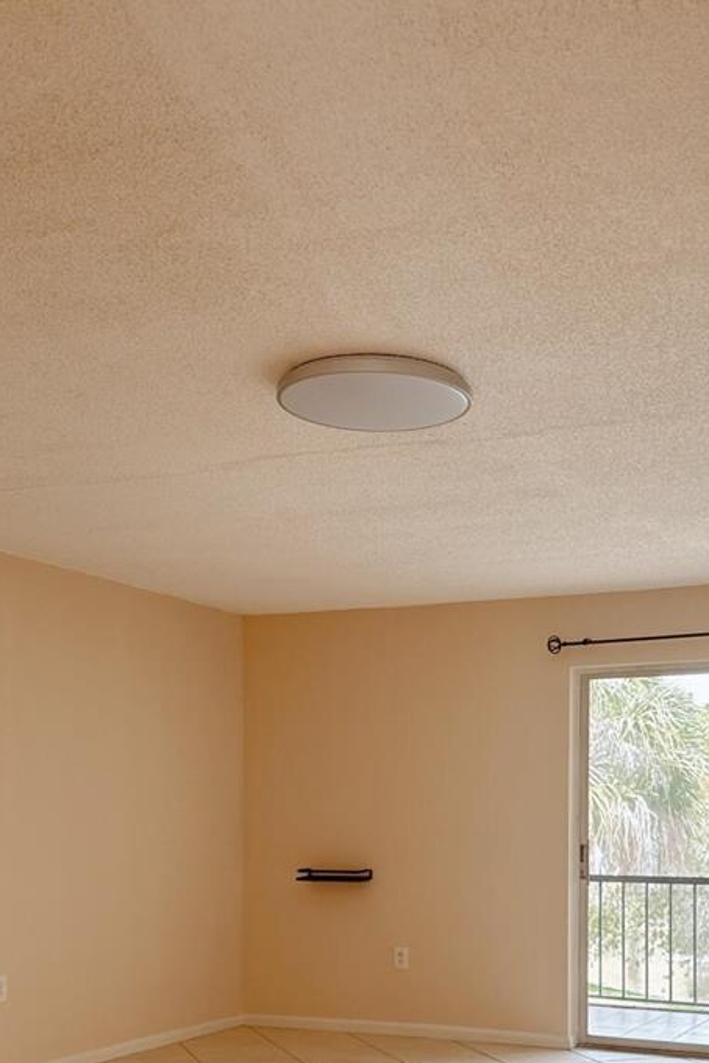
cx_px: 439
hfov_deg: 30.4
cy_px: 824
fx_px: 1300
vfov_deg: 42.8
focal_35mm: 44
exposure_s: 1/120
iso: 64
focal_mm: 6.76
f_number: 1.78
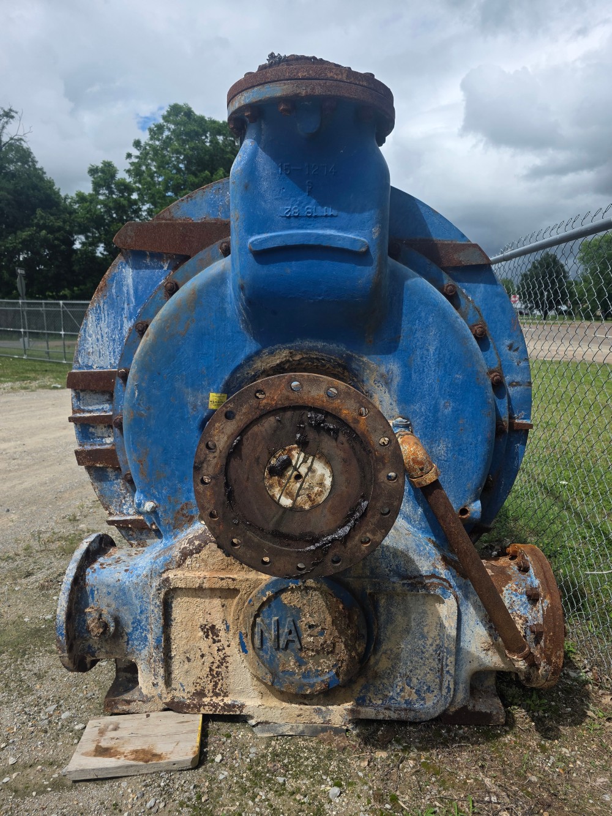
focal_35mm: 23
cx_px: 306
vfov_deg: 73.9
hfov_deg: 58.9
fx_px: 542
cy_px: 408
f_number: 1.7
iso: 80
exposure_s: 1/7944
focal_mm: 6.3
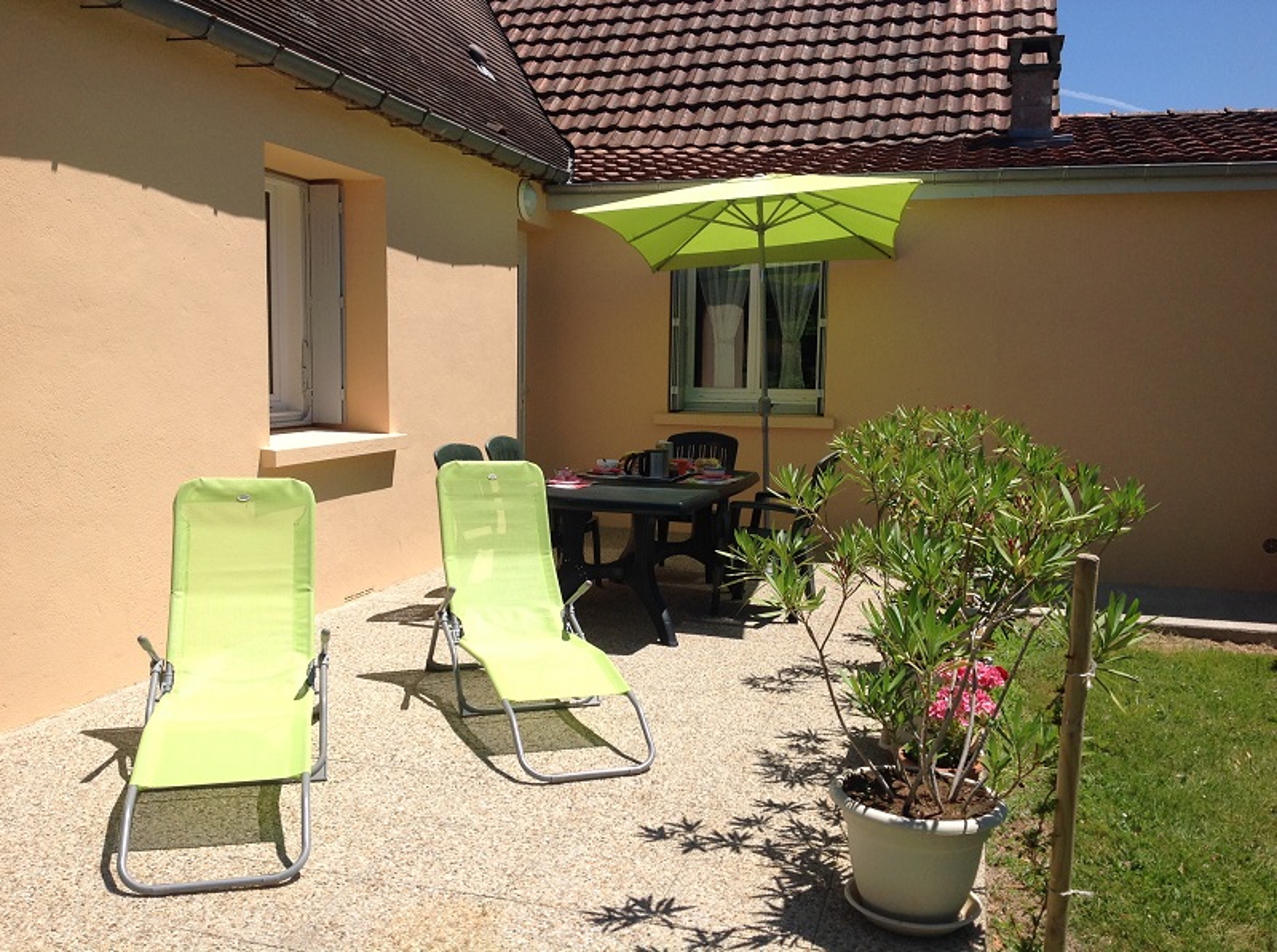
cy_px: 476
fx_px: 1289
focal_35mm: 35
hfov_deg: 52.7
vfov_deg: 40.6
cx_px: 638
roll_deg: -1.8
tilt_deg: -4.9
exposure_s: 1/2160
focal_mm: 4.28
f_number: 2.4
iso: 50
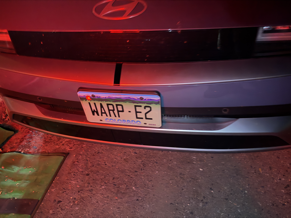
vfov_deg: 56.8
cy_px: 109
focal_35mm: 24
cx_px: 146
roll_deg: +1.1
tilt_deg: -38.3
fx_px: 202
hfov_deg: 71.6
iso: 1250
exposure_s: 1/5
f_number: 1.78
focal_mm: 6.76
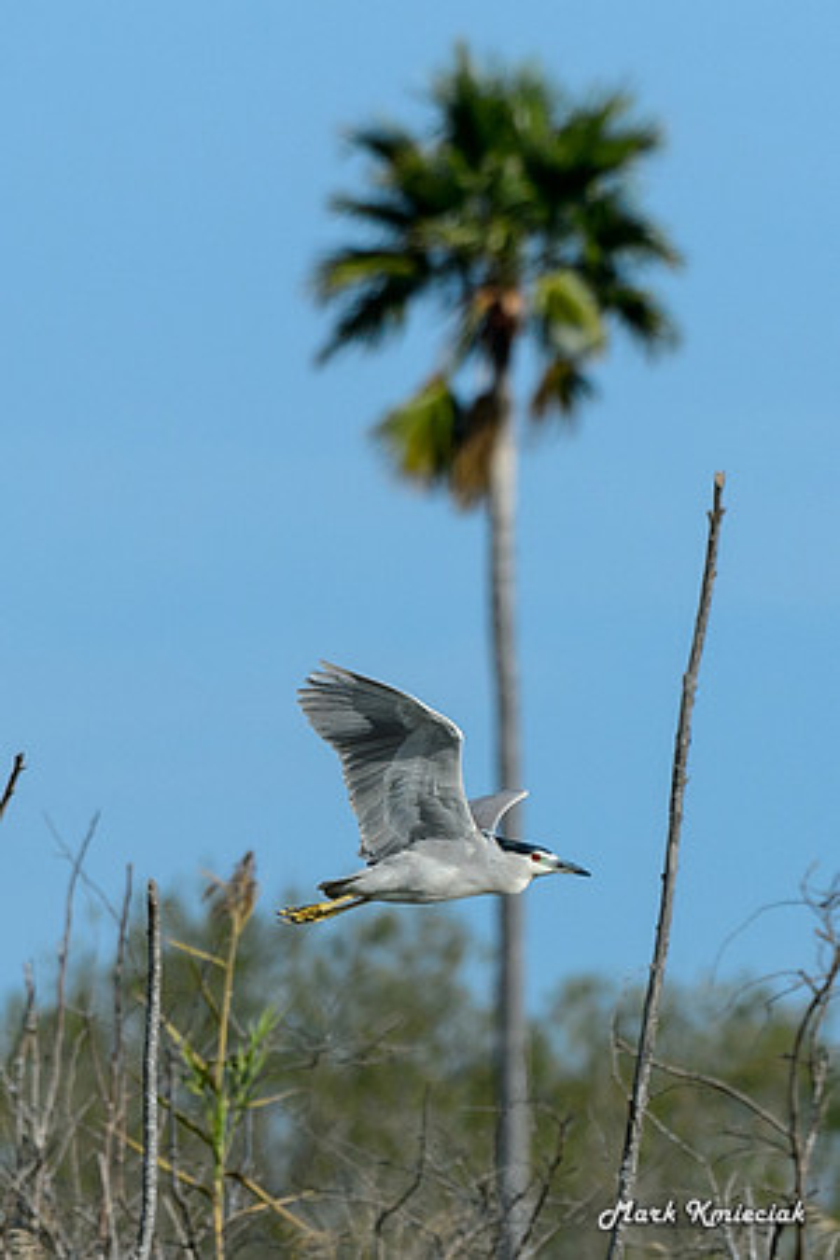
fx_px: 32928
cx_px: 262
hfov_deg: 1.5
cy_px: 700
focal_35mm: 941
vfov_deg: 2.2
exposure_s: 1/2500
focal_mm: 340
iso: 400
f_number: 8
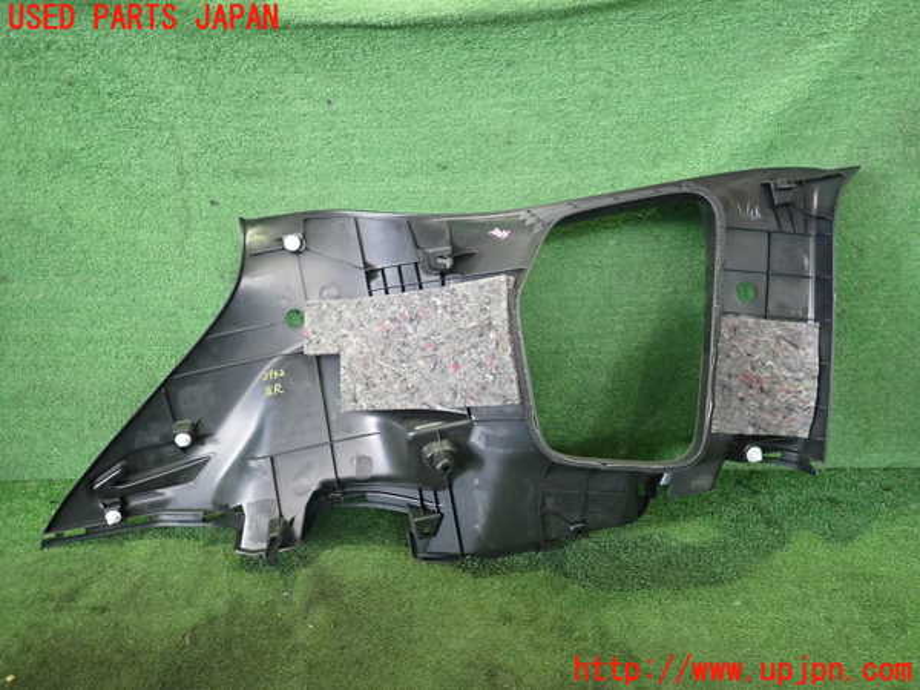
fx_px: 664
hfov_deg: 69.4
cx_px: 460
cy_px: 345
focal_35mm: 25
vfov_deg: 54.9
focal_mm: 4.5
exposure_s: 1/30
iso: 400
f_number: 2
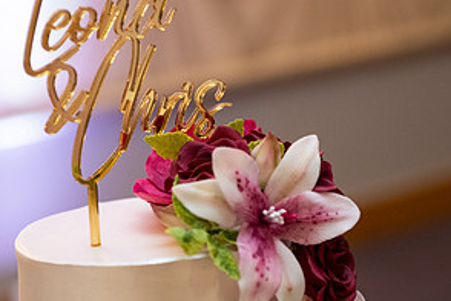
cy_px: 136
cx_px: 202
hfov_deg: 14.9
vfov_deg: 9.9
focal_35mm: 138
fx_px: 1729
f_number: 3.5
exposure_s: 1/160
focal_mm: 70
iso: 1250
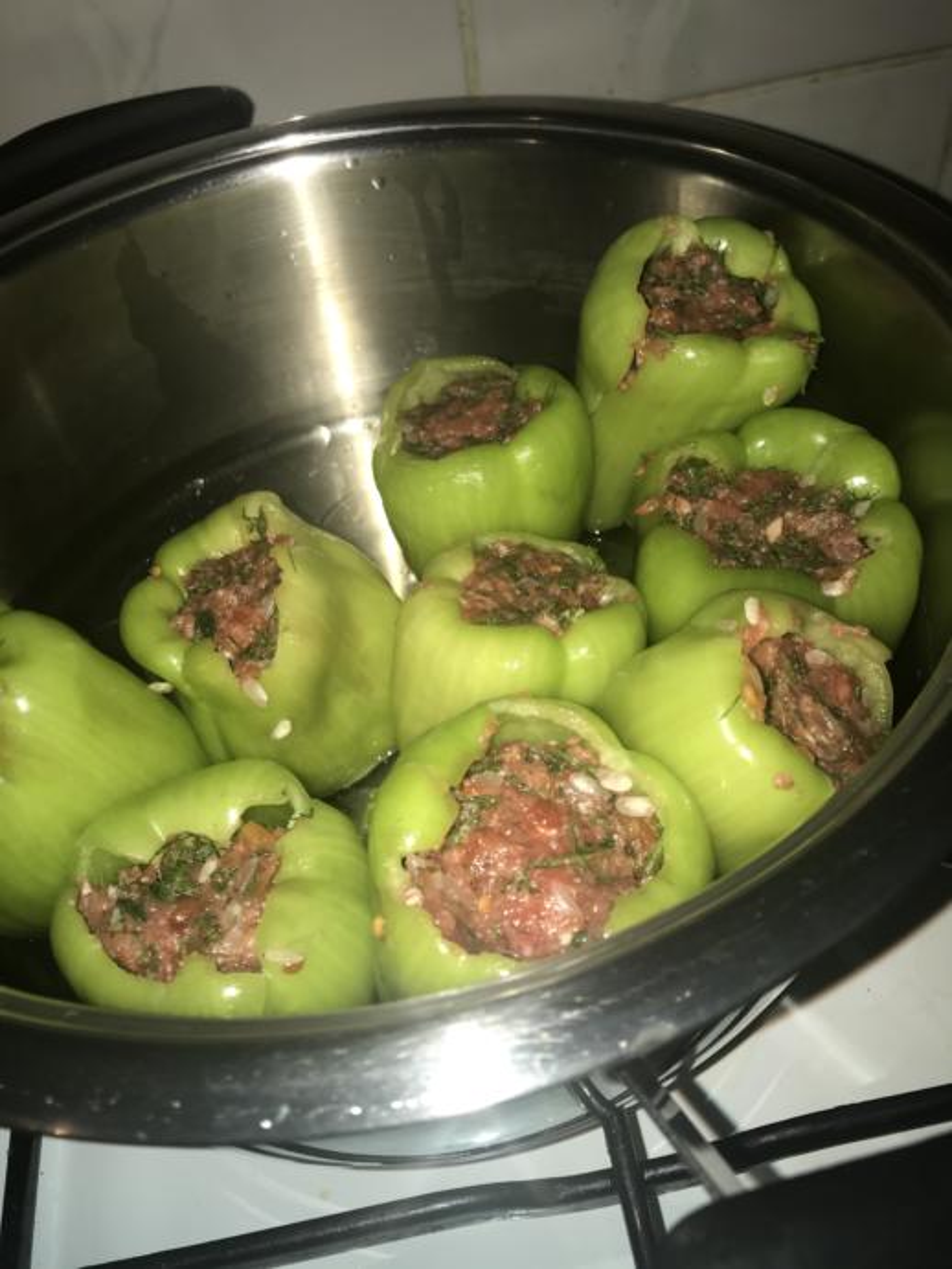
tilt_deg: -47.3
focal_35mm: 28
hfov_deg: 49.8
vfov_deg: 63.4
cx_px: 476
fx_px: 1026
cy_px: 634
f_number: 1.8
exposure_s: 1/97
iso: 20
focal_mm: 3.99
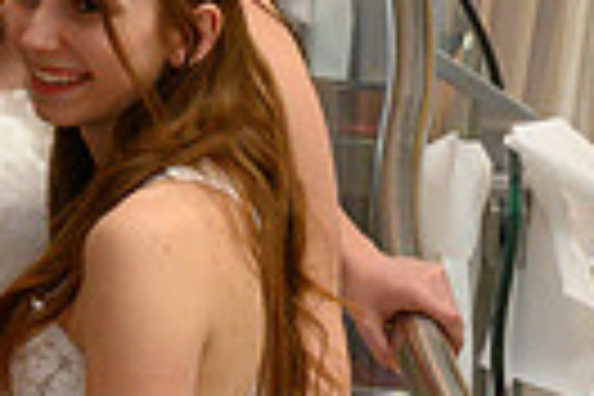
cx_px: -428
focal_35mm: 298
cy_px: 94
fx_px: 4917
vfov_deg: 4.6
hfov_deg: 6.8
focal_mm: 68
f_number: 11
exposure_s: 1/100
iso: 6400
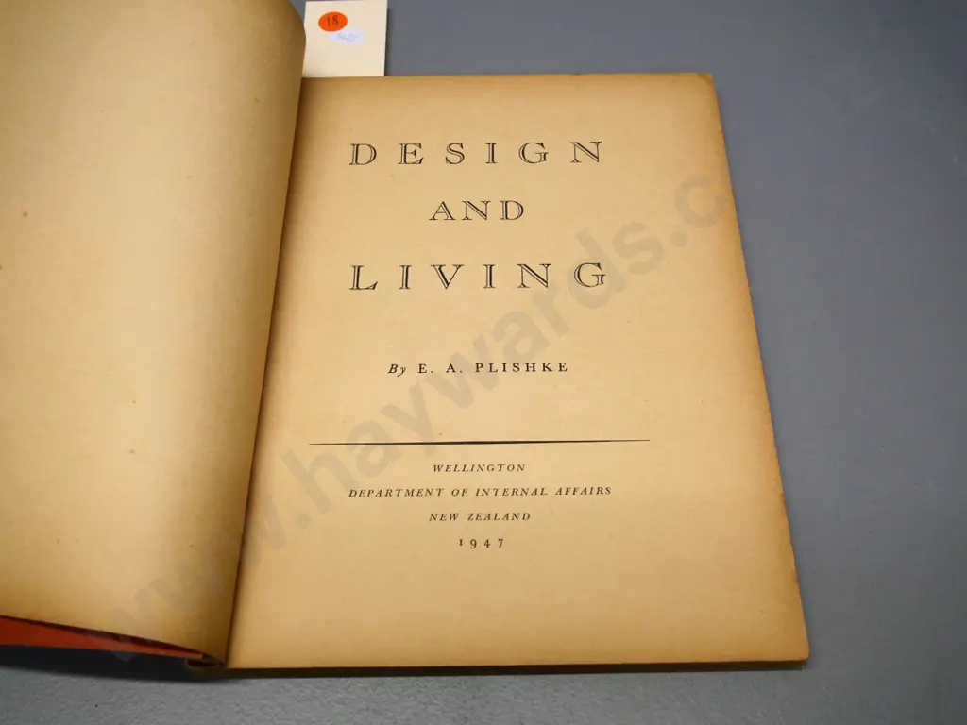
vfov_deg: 36.0
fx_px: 1117
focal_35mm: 40
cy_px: 362
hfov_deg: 46.8
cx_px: 484
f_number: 5.6
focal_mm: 20
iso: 800
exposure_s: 1/100
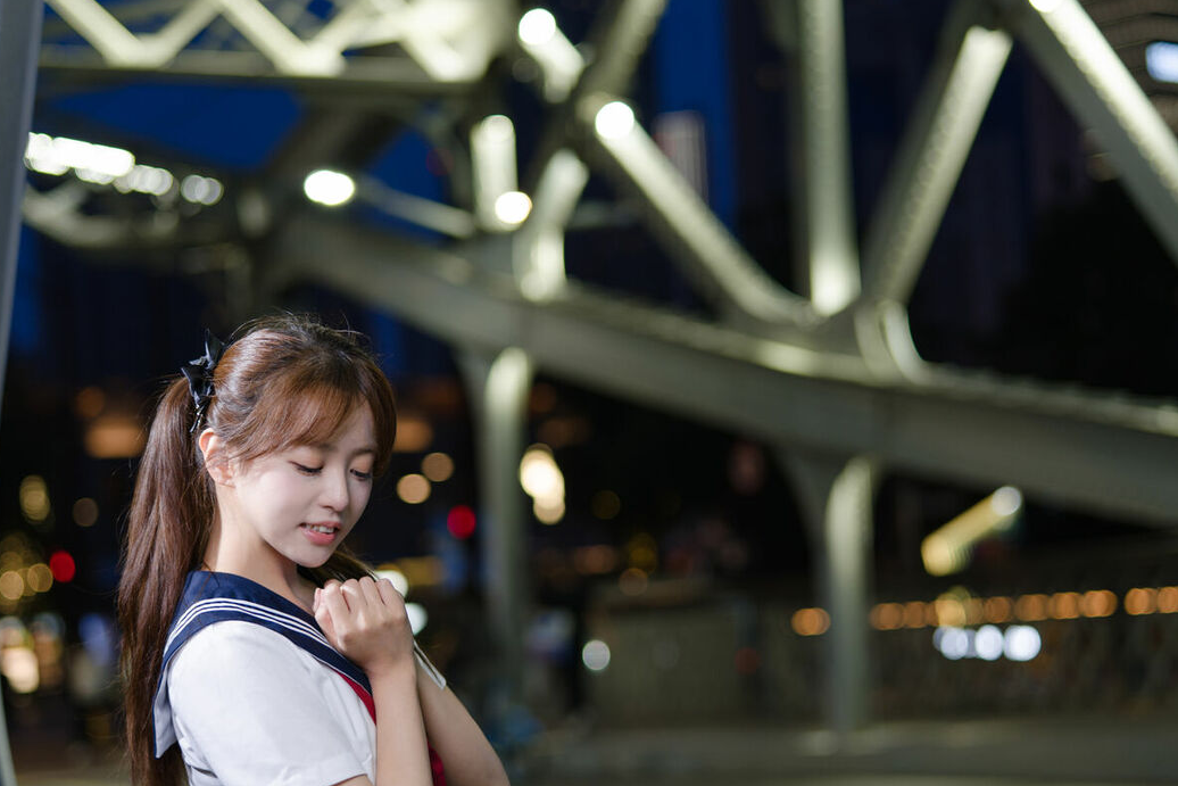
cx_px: 589
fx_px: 2487
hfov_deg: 26.6
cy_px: 491
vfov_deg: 17.9
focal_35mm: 76
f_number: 1.6
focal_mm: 50
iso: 200
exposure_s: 1/125
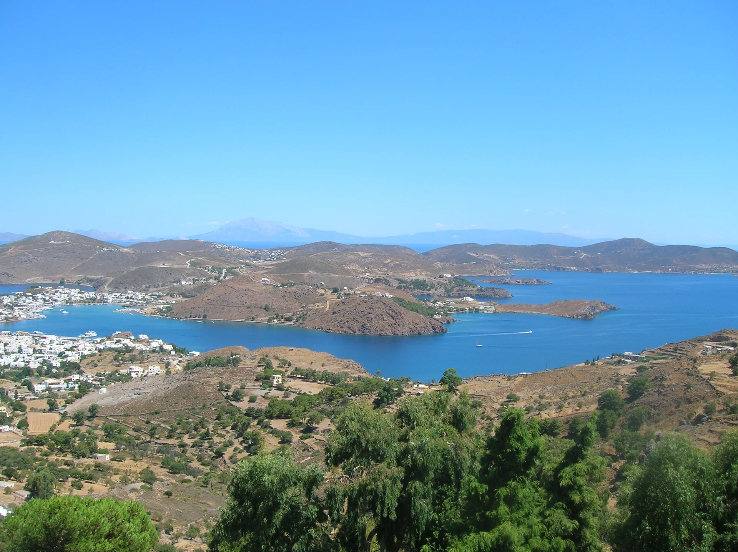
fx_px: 724
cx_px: 369
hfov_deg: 54.0
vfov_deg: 41.7
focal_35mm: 34
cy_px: 276
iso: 50
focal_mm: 5.7
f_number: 4.9
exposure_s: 1/343
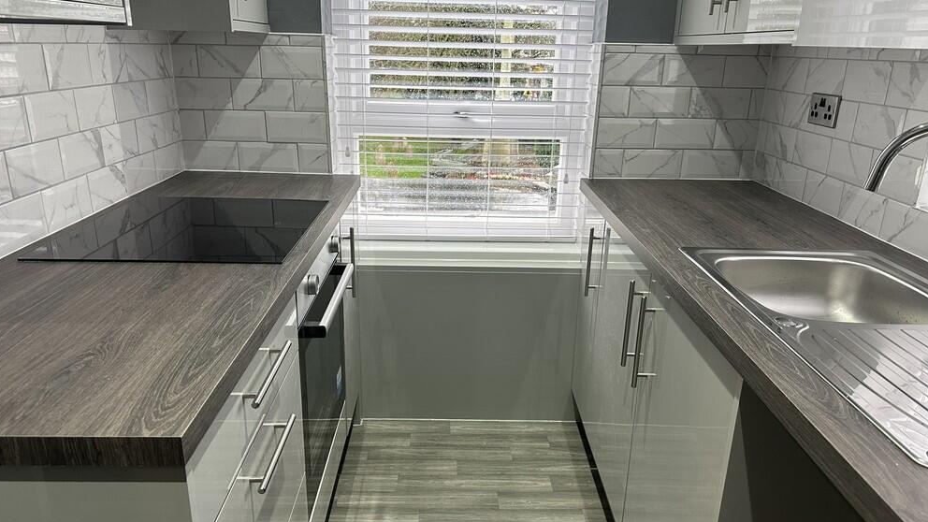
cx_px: 457
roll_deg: -1.2
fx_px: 664
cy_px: 284
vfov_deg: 42.9
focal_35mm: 27
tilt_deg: -19.3
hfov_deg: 69.9
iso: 200
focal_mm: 6.86
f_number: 1.78
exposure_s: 1/100
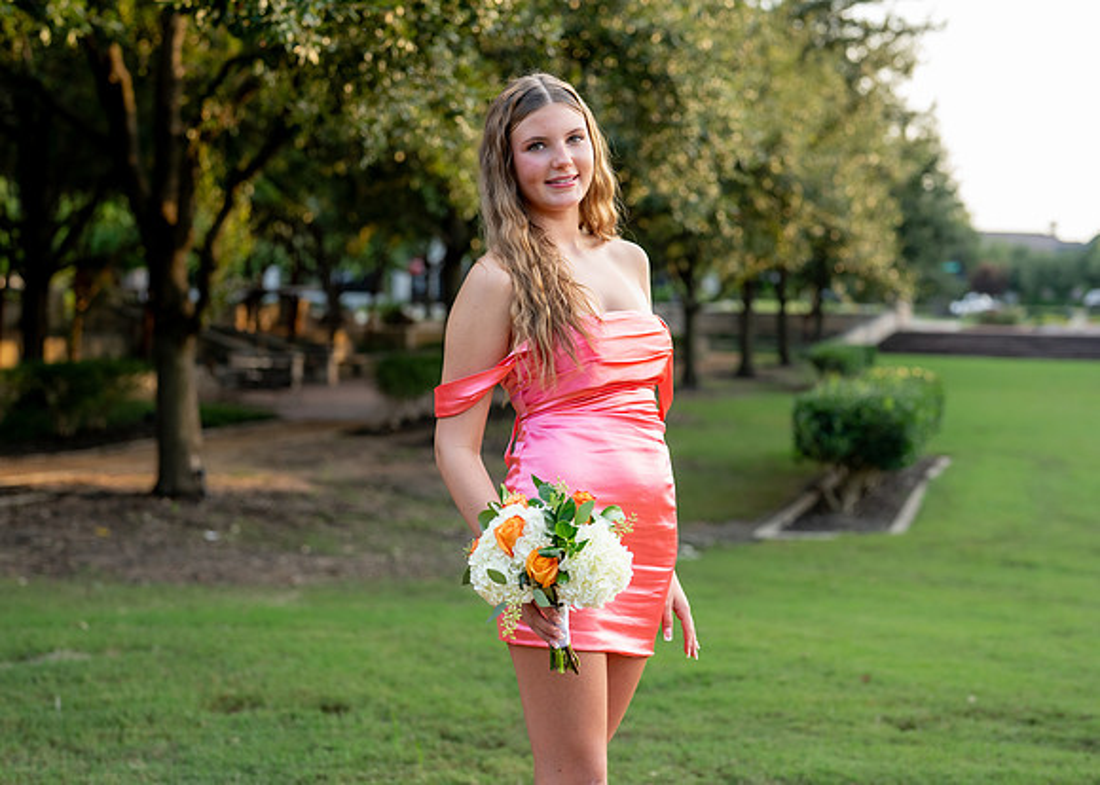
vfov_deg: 22.7
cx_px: 572
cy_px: 353
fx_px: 1956
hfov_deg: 31.4
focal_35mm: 63
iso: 320
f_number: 2.5
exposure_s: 1/400
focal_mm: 50
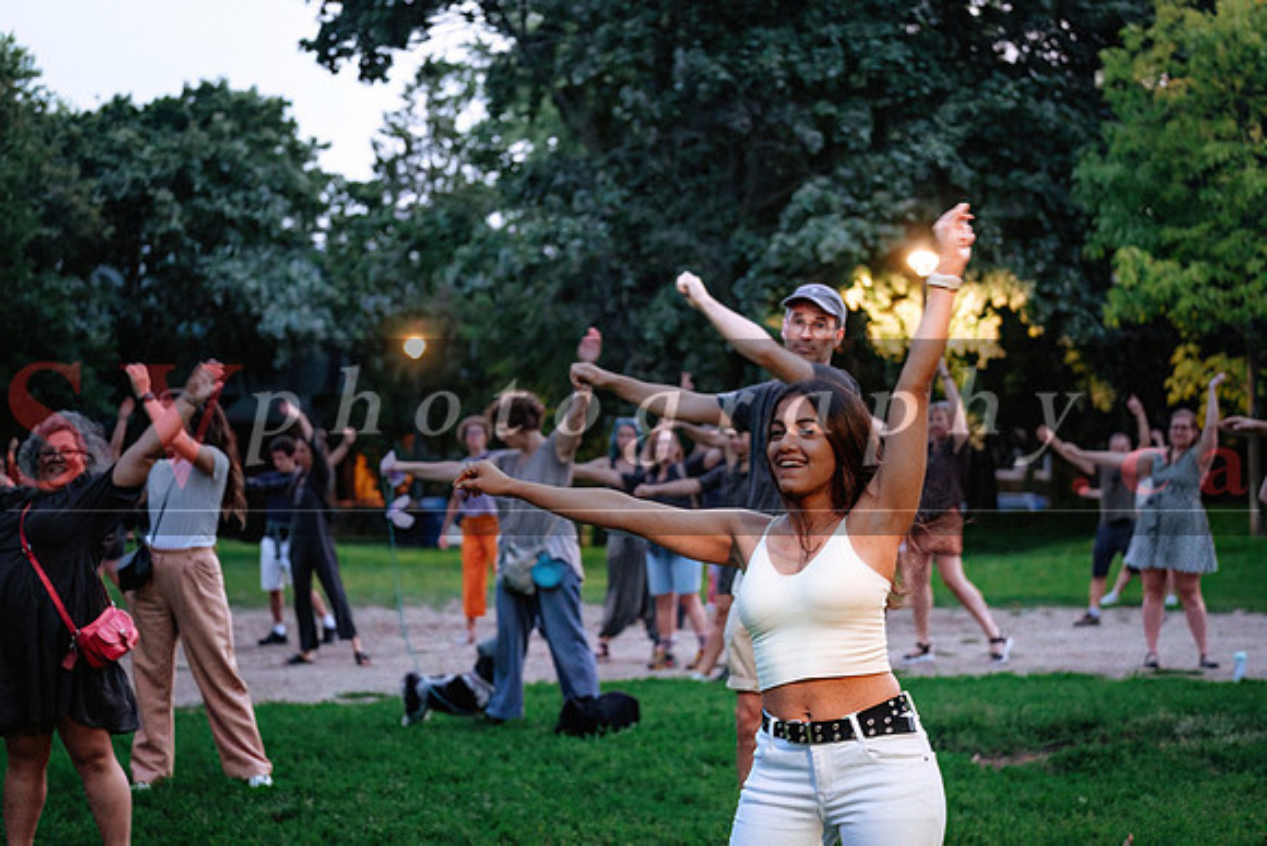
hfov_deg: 23.3
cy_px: 390
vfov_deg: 15.7
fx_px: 3075
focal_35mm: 87
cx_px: 683
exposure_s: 1/100
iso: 1600
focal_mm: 54.1
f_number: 2.8
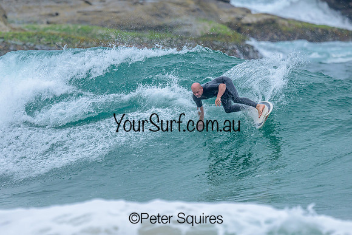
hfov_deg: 1.9
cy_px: 100
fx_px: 10754
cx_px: 147
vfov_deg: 1.3
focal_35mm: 1100
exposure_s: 1/3200
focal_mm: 800
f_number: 6.3
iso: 640
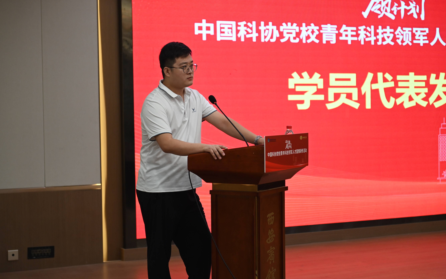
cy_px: 137
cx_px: 222
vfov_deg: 18.1
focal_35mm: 72
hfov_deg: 28.6
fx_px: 875
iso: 1000
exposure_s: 1/250
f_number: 2.8
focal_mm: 70
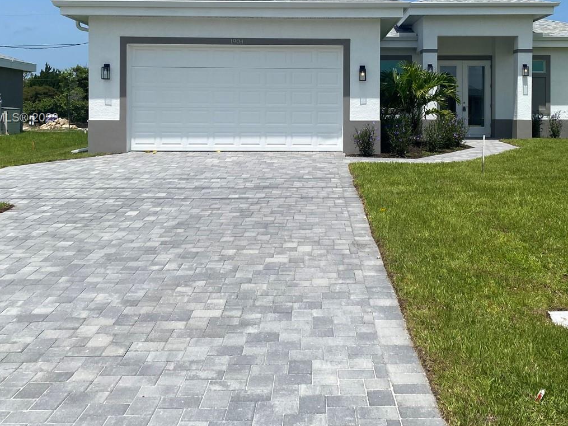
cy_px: 119
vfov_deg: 34.5
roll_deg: -0.4
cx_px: 327
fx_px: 673
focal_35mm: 41
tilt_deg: -0.1
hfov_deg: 45.6
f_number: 1.8
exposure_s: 1/4808
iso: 32
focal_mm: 4.25
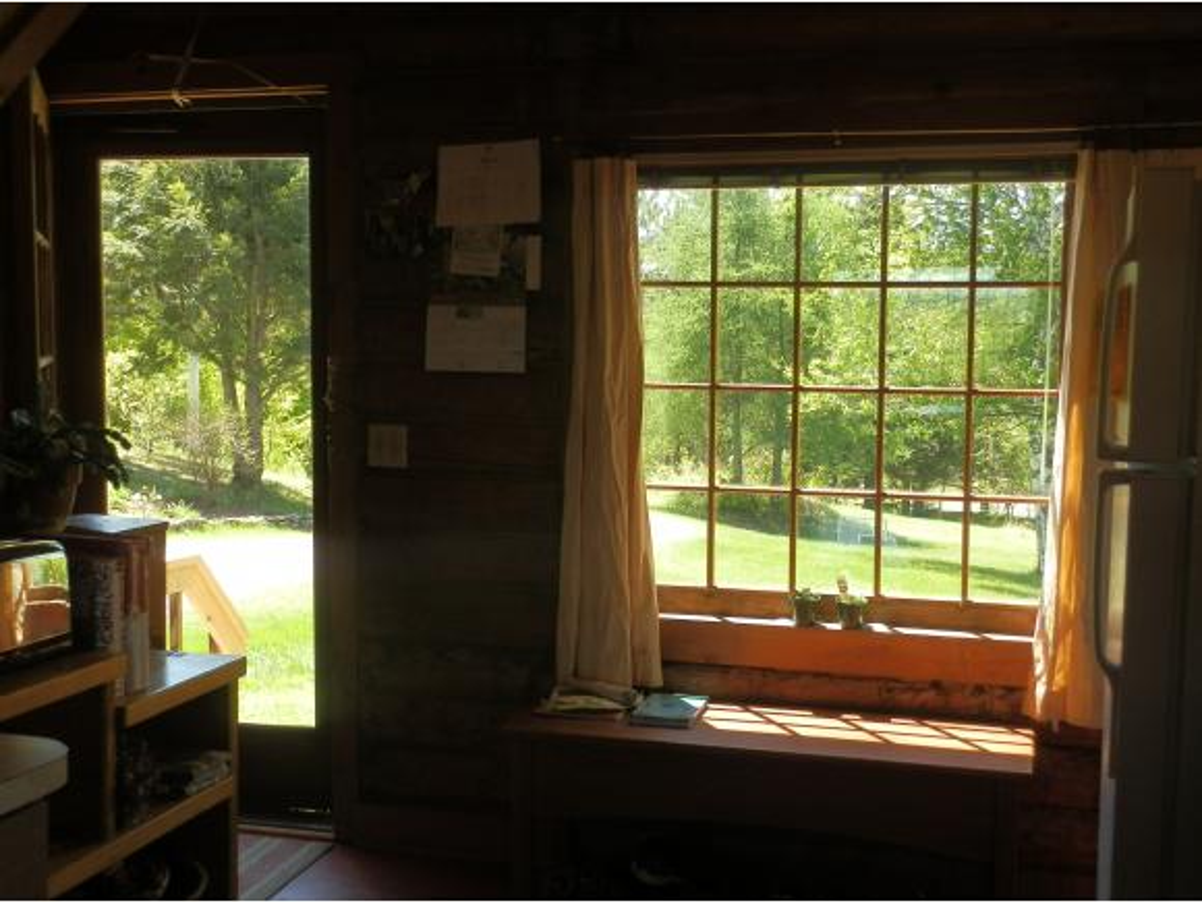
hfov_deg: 44.8
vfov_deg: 34.4
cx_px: 601
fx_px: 1460
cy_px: 452
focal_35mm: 42
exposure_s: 1/80
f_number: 3.4
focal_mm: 7.64
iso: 64
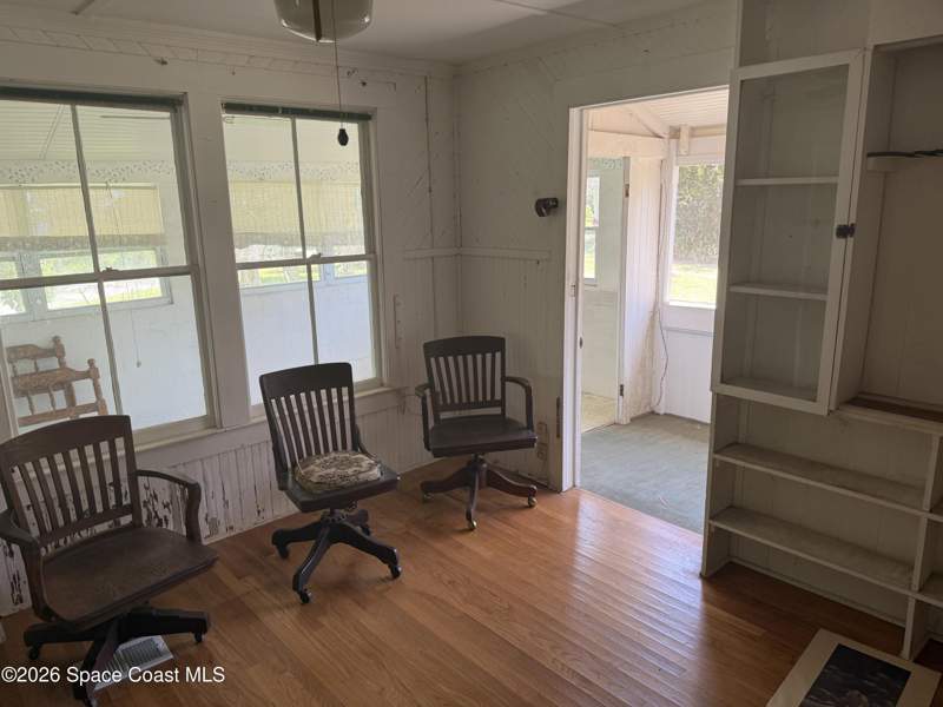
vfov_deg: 56.8
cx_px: 472
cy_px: 354
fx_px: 654
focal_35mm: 24
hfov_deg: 71.6
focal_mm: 6.76
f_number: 1.78
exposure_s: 1/121
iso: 160
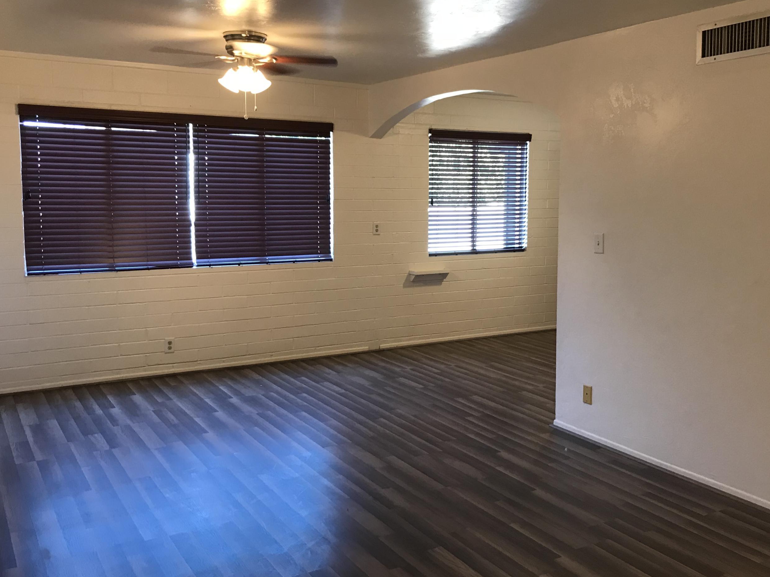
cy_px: 265
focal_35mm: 34
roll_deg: -1.1
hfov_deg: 53.9
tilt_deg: -5.2
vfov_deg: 41.8
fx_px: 756
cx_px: 412
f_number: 1.8
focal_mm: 3.99
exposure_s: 1/24
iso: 40
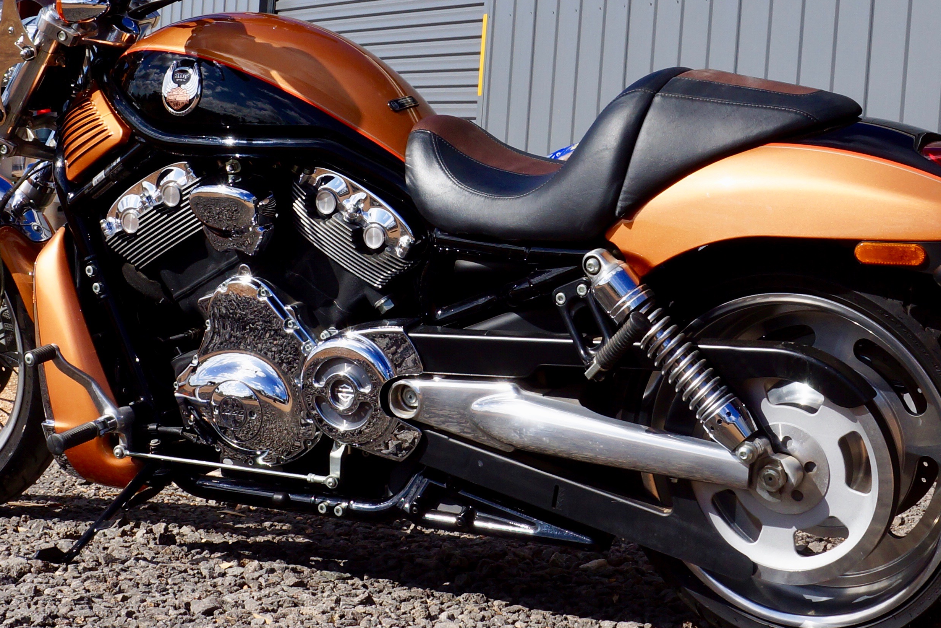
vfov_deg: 14.4
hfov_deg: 21.4
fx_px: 2483
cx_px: 375
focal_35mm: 95
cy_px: 242
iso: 100
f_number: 13
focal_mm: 26
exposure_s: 1/250
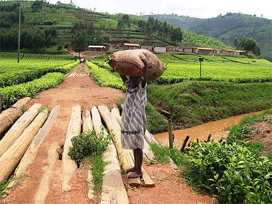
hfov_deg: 49.0
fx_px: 299
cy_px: 102
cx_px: 136
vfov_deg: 37.8
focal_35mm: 38
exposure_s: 1/146
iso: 100
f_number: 7.6
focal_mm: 8
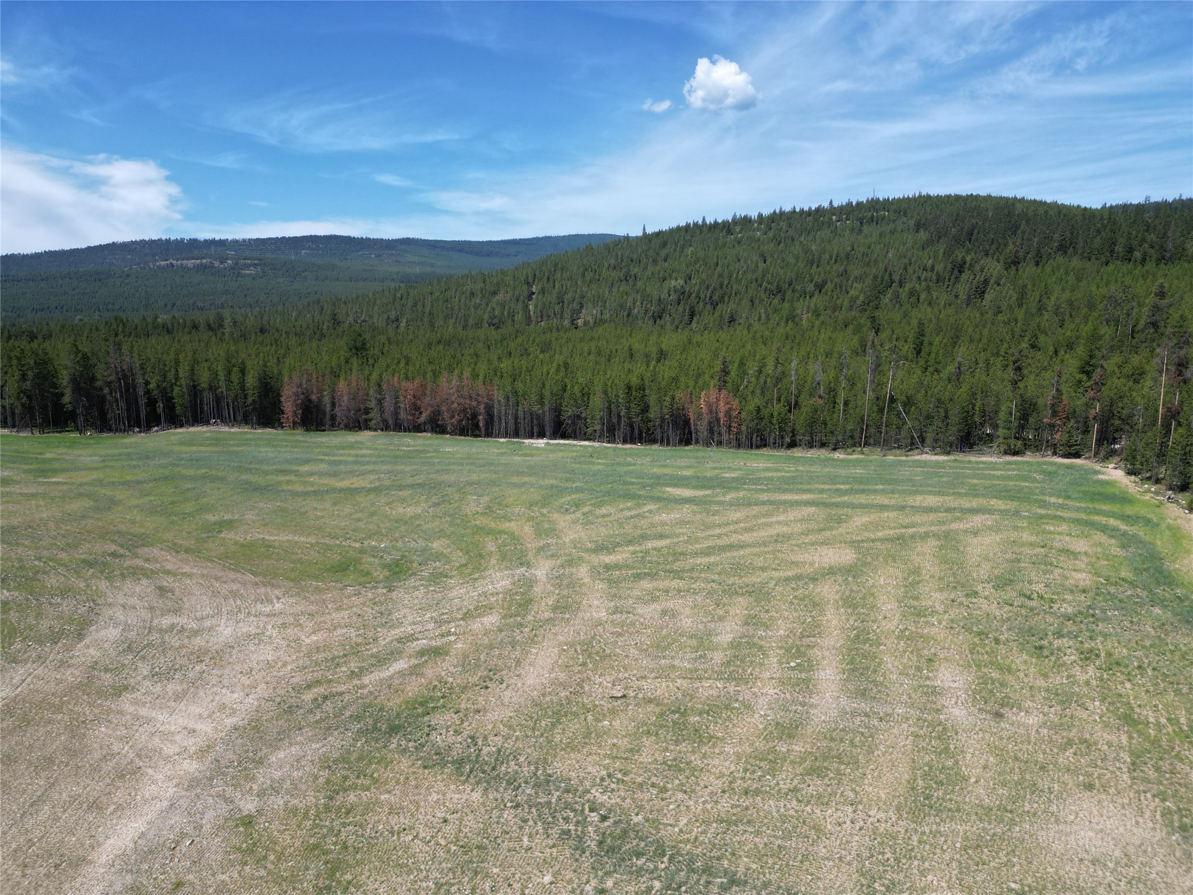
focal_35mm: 24
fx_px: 827
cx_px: 596
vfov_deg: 56.8
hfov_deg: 71.6
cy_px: 448
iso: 100
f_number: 1.7
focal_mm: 6.72
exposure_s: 1/2500
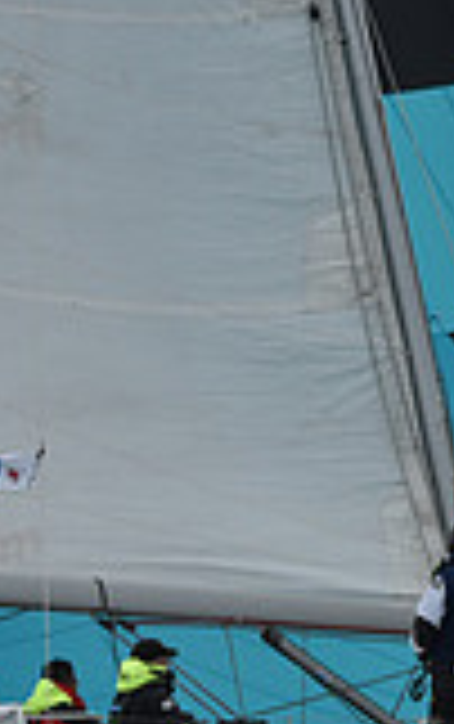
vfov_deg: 8.1
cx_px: 279
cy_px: 776
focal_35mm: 257
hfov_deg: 5.1
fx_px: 5074
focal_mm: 70
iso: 250
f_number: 6.3
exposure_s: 1/800
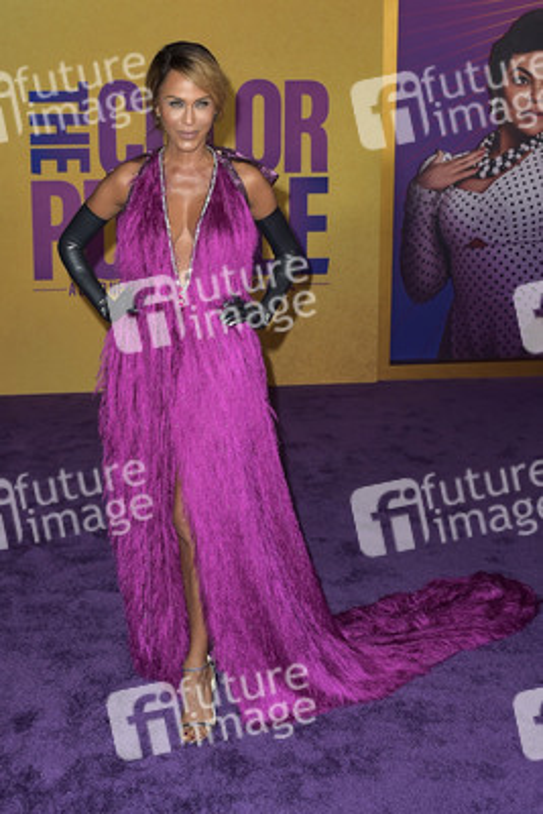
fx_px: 769
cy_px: 407
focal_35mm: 34
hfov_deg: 38.9
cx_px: 272
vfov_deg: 55.8
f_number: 6.3
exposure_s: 1/250
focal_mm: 34
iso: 320
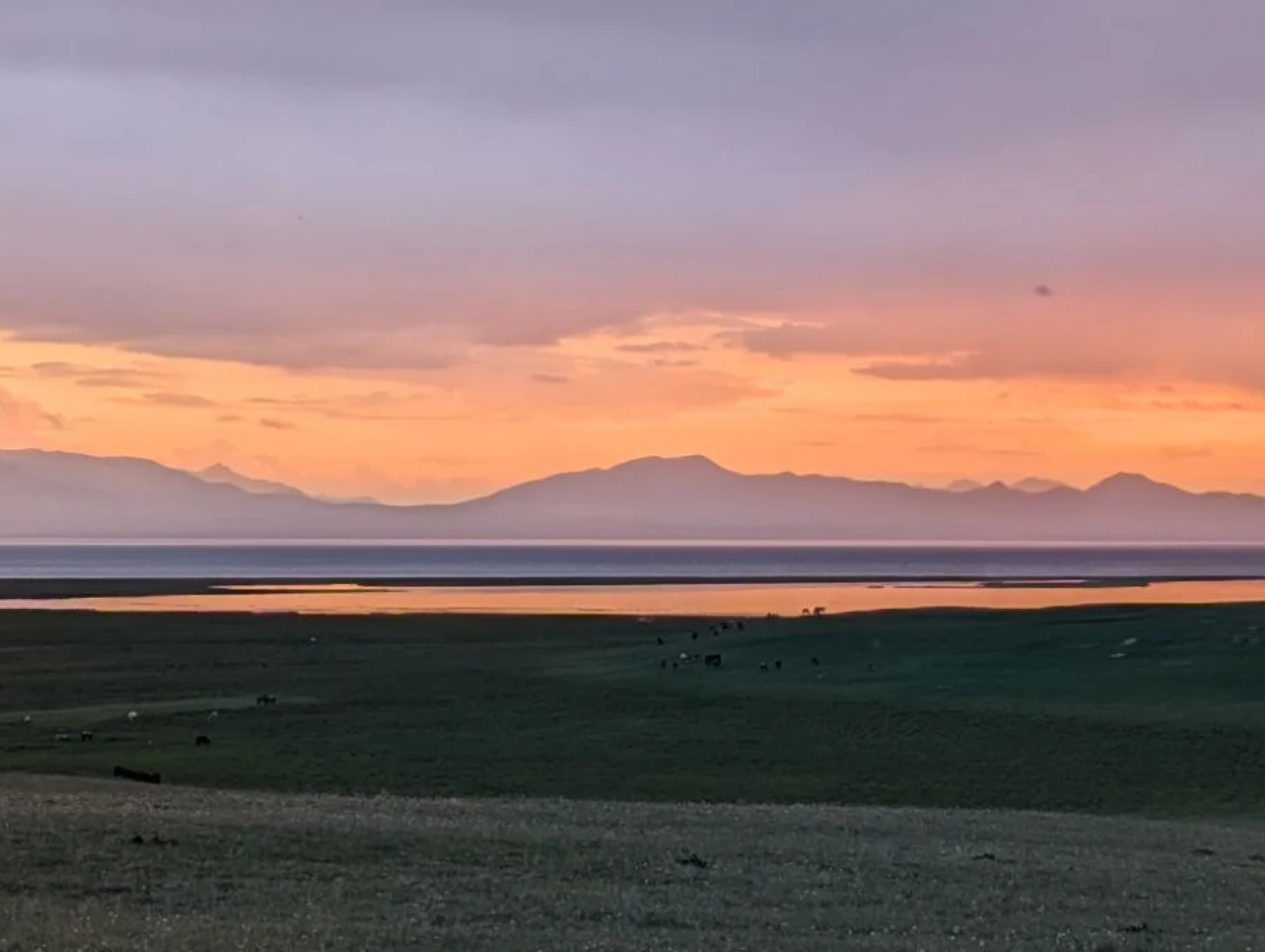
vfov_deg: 14.1
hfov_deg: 18.5
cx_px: 988
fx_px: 3842
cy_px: 594
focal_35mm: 105
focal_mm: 6.81
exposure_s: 1/189
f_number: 1.85
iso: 45
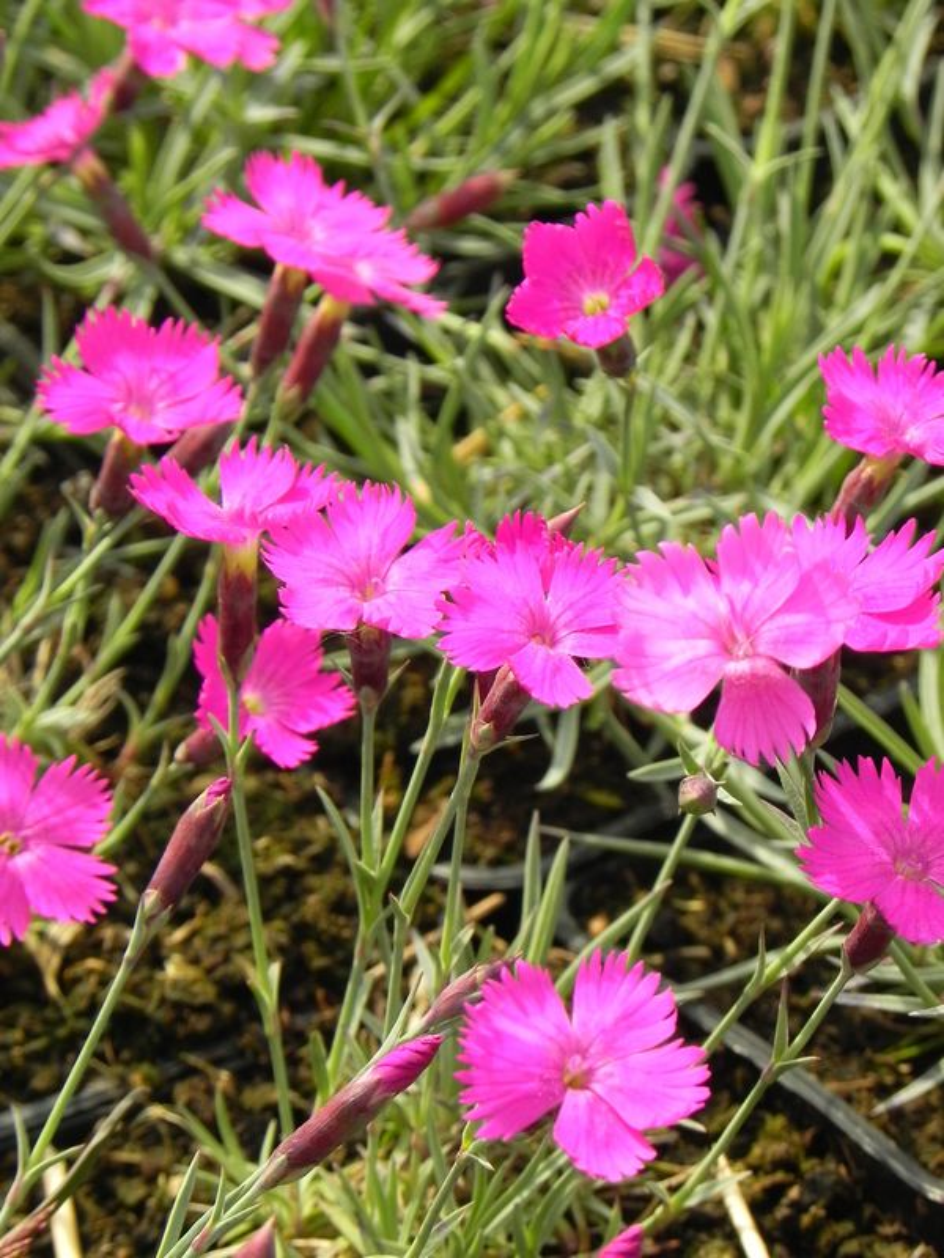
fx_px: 6690
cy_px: 629
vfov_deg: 10.7
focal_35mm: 184
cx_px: 472
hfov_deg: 8.1
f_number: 5
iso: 160
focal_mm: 32.7
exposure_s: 1/640
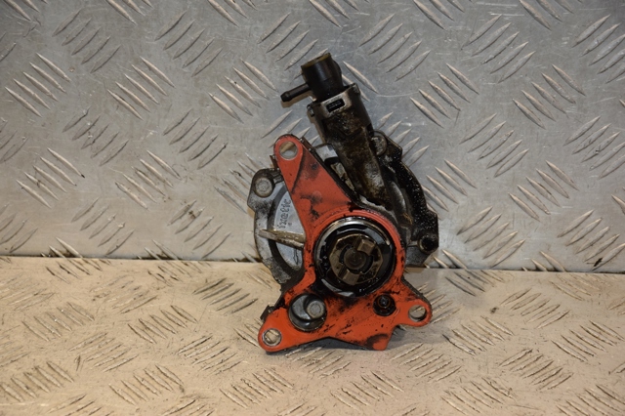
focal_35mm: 112
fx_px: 1952
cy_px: 208
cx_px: 312
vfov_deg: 12.2
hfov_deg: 18.2
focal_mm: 75
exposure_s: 1/200
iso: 800
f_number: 5.3
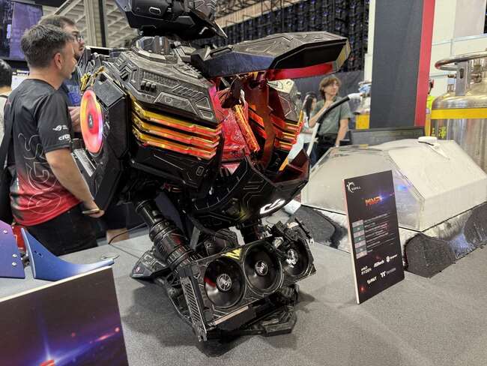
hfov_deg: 71.6
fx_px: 338
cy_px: 183
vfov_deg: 56.8
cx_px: 244
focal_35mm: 24
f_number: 1.78
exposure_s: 1/60
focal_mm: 6.76
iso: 250
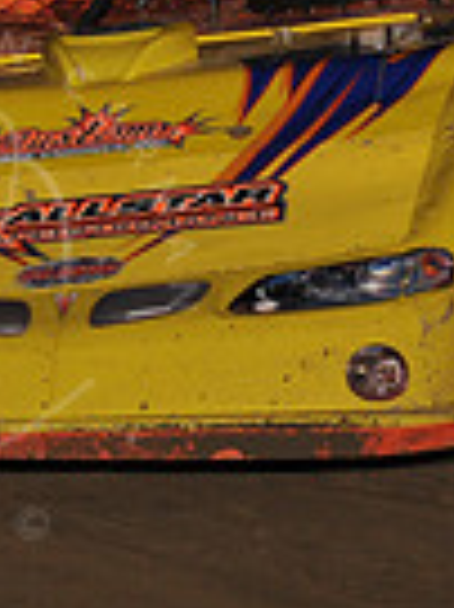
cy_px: -126
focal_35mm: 380
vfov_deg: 5.2
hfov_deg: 3.9
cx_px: -76
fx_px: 6656
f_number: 7.1
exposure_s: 1/320
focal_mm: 92
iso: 1000
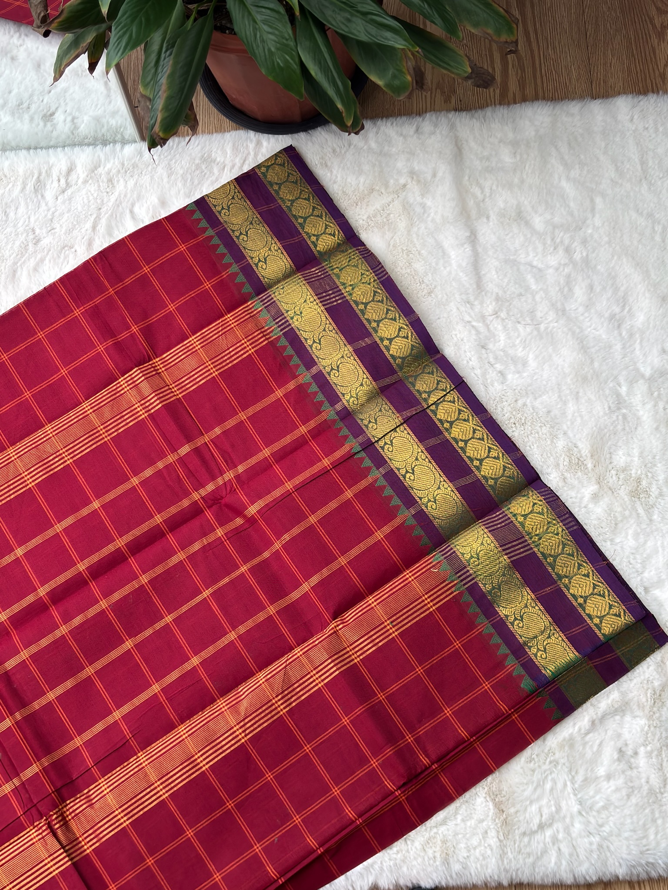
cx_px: 334
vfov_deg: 39.7
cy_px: 445
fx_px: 1235
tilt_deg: -74.0
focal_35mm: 48
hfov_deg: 30.3
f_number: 1.6
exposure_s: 1/115
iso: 32
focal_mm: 5.96
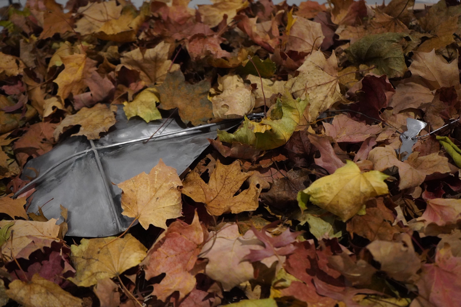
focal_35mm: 42
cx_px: 230
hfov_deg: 46.4
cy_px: 154
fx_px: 538
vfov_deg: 31.9
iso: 10000
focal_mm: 42
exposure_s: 1/160
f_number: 4.5
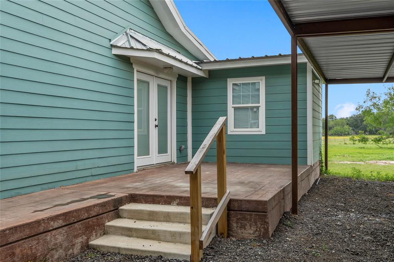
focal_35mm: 34
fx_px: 372
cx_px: 197
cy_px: 131
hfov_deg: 55.8
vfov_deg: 38.9
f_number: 9
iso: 320
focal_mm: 23
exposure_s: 1/13
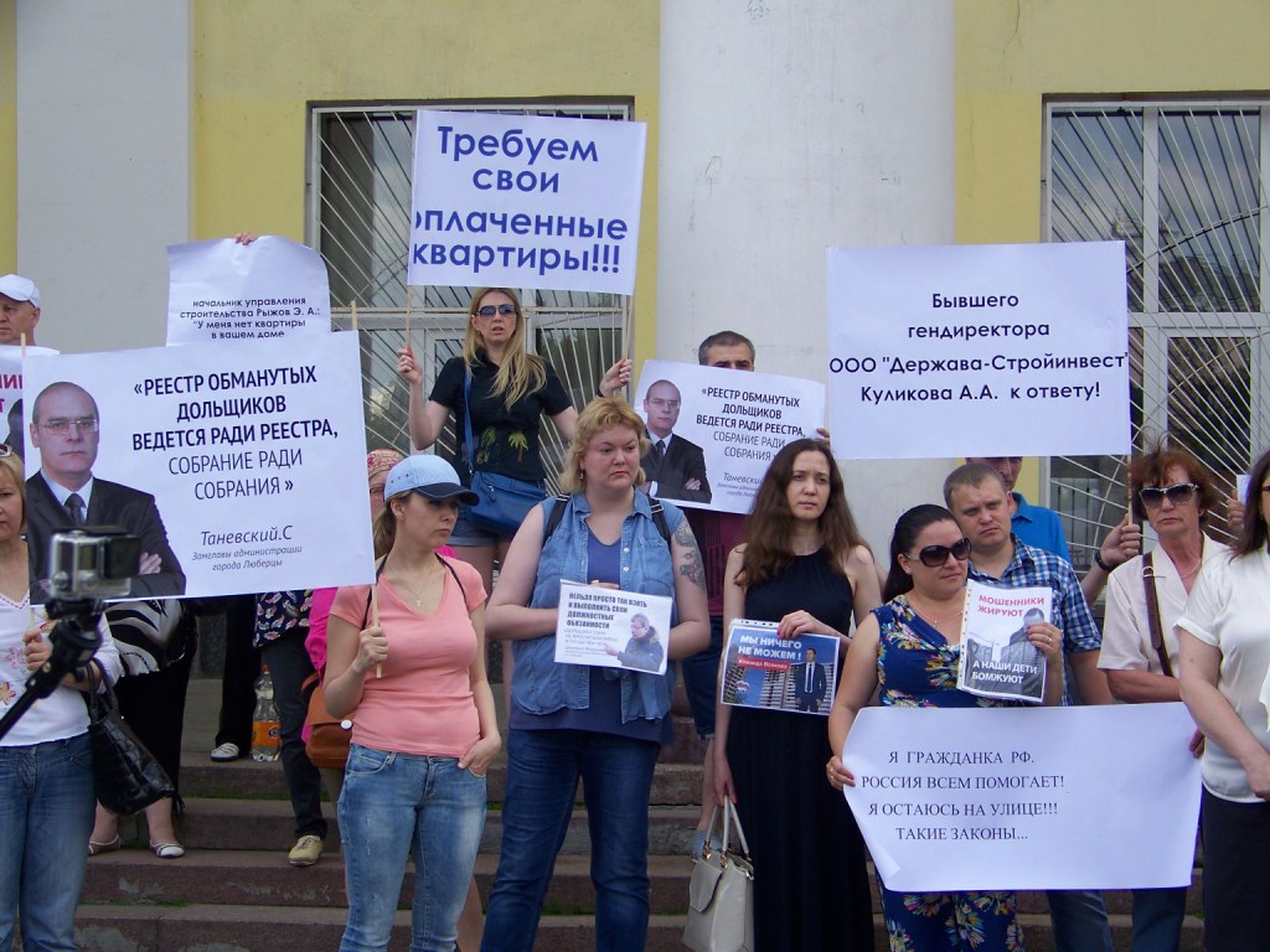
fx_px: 2568
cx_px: 635
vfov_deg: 21.0
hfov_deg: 27.8
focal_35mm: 70
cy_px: 476
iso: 64
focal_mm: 11.7
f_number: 3.2
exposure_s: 1/320
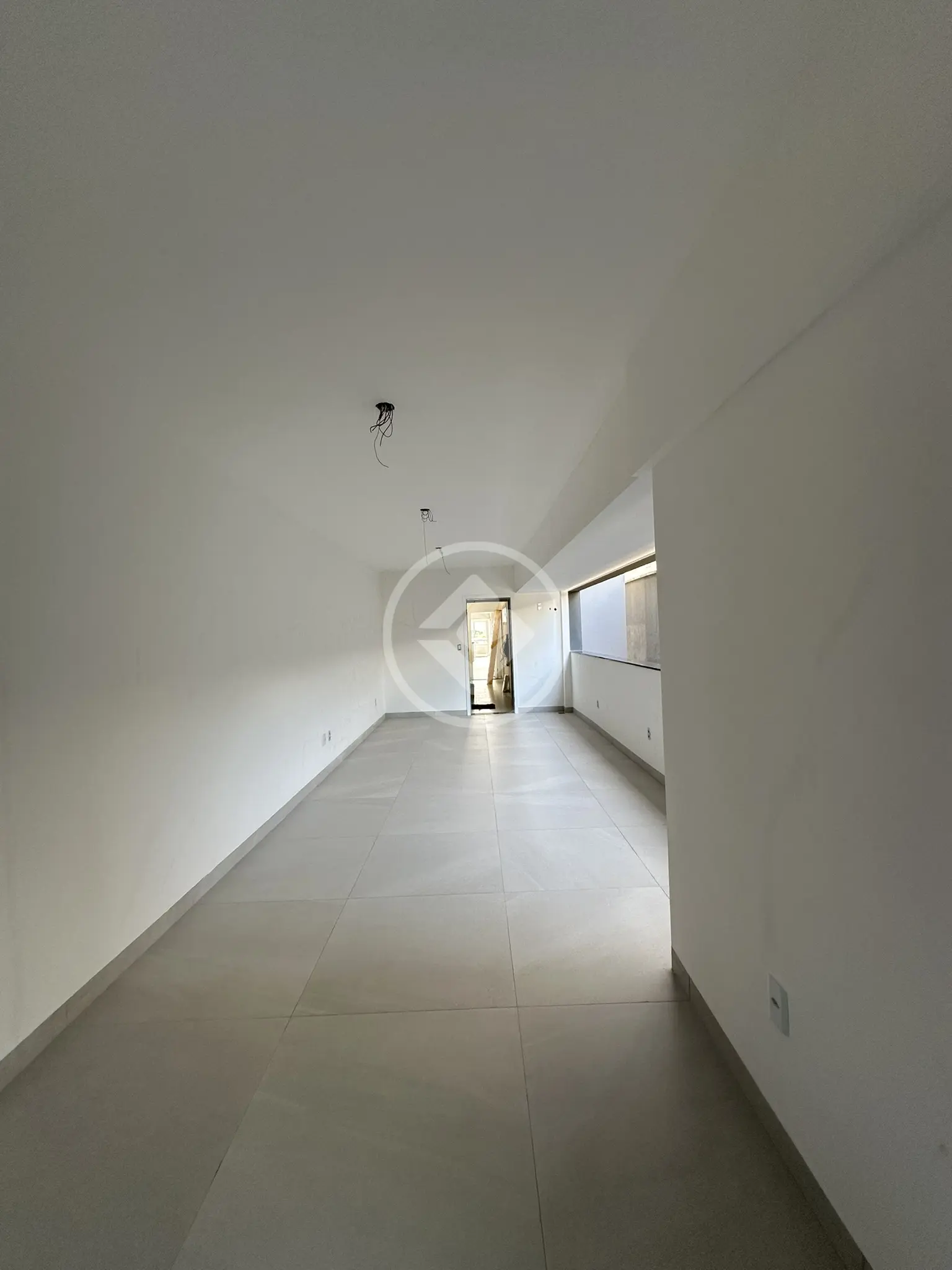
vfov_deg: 102.1
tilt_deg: +0.3
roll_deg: +1.6
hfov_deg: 85.7
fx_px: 513
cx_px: 476
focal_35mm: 14
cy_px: 635
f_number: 2.2
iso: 100
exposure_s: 1/99
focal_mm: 2.22
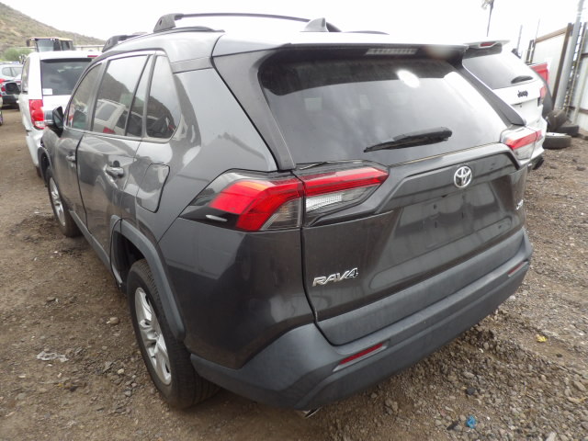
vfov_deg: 56.8
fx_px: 408
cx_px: 294
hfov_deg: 71.6
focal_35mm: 24
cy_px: 220
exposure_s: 1/32
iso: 200
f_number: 3.2
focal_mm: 4.3
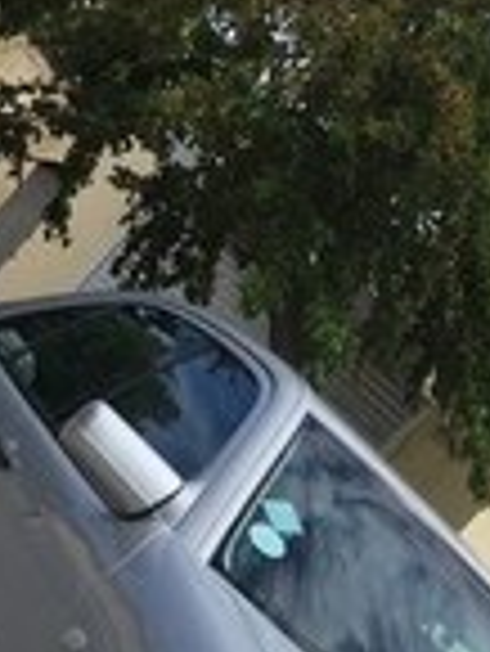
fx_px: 1866
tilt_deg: -0.3
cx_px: 373
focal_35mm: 99
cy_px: 913
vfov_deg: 18.1
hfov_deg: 14.9
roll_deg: -44.4
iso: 32
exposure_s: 1/3597
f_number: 2.2
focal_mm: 4.15
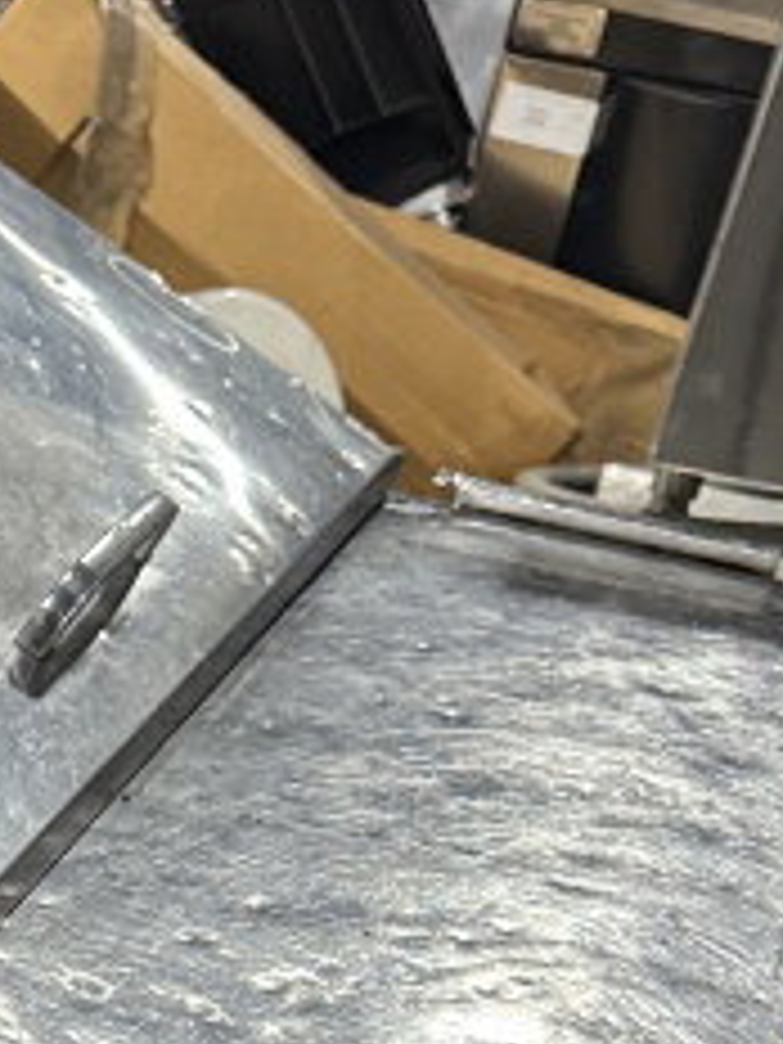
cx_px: -459
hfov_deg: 15.8
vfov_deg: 20.5
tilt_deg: -37.7
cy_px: 1478
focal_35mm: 84
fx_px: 2533
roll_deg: -8.6
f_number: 1.78
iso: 250
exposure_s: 1/62
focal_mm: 6.86
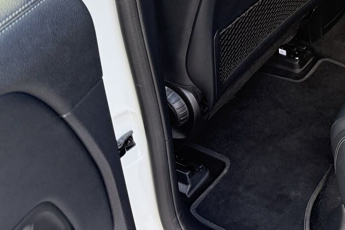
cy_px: -35
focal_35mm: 61
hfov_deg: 29.2
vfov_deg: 21.0
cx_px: 394
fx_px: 585
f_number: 1.78
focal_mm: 6.76
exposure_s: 1/191
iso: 200
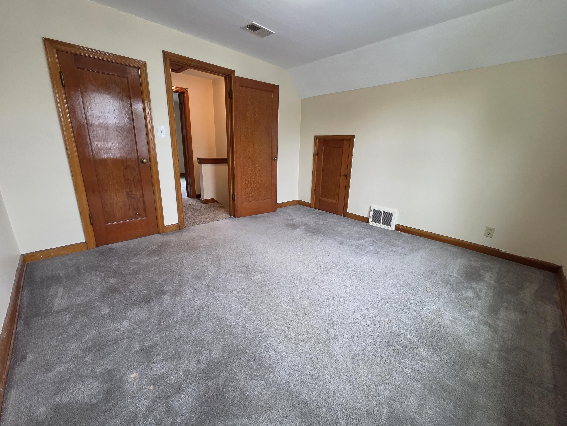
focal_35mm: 13
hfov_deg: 106.2
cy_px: 213
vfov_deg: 89.9
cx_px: 284
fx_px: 213
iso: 320
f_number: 2.2
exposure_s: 1/120
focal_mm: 2.2
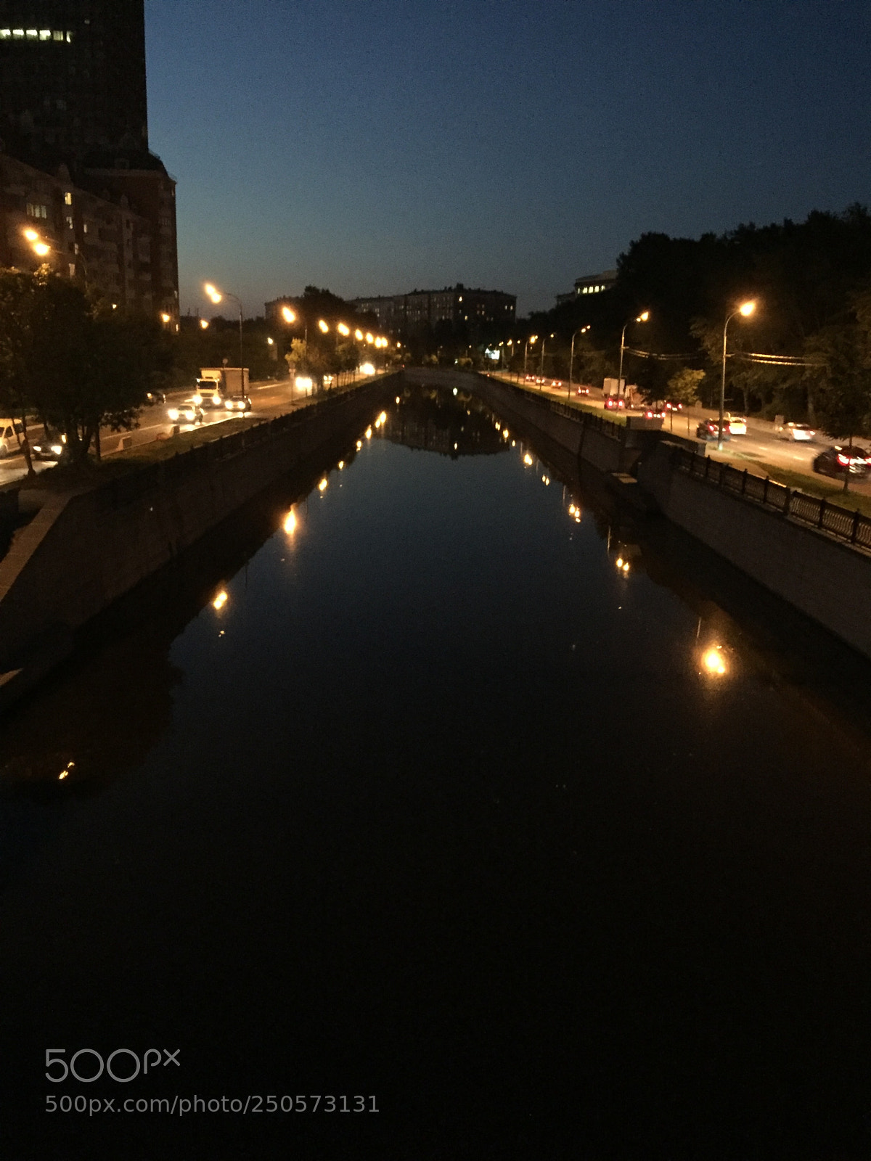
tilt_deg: -13.7
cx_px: 436
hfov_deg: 48.2
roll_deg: -2.0
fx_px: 973
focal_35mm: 29
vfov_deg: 61.7
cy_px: 580
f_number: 2.2
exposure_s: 1/17
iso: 800
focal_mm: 4.15
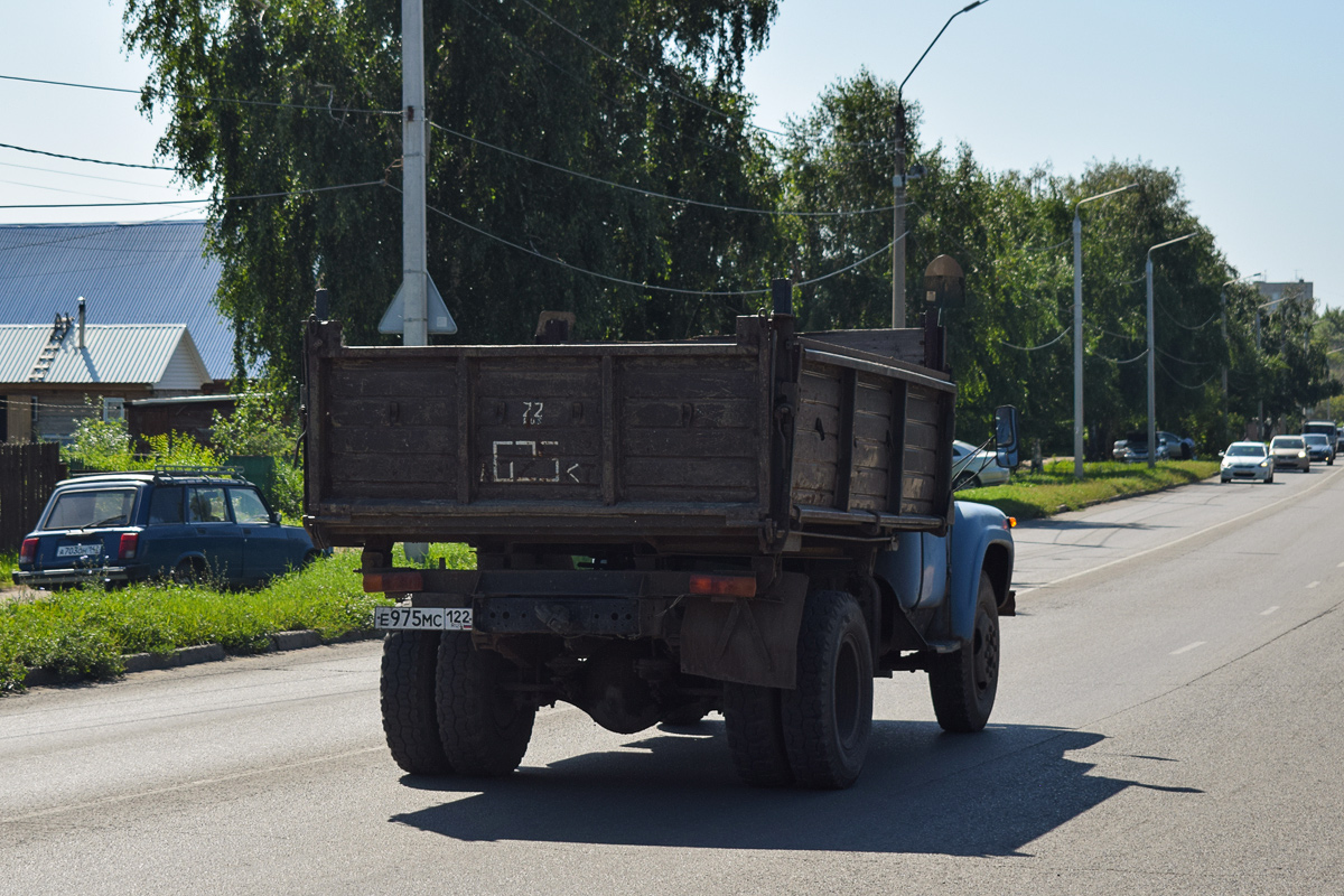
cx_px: 672
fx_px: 2576
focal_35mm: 69
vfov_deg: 19.7
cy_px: 448
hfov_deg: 29.2
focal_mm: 46
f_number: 6.3
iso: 200
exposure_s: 1/1000
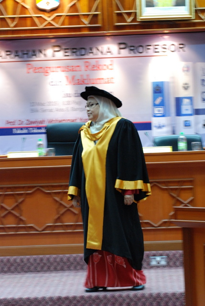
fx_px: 1340
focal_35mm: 158
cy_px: 153
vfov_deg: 13.0
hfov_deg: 8.7
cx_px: 102
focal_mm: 105
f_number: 4.5
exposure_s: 1/20
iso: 1250
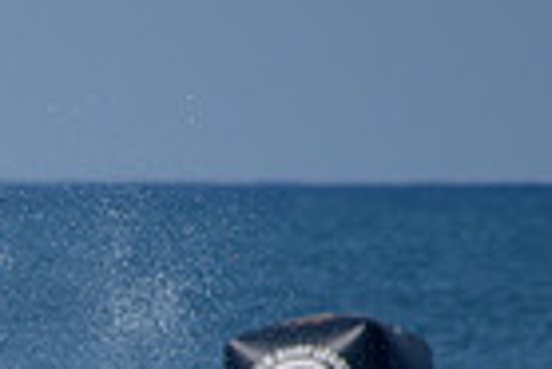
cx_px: -389
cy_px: 736
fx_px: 32018
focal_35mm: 2086
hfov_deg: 1.0
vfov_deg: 0.7
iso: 250
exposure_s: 1/2500
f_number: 6.3
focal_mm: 500
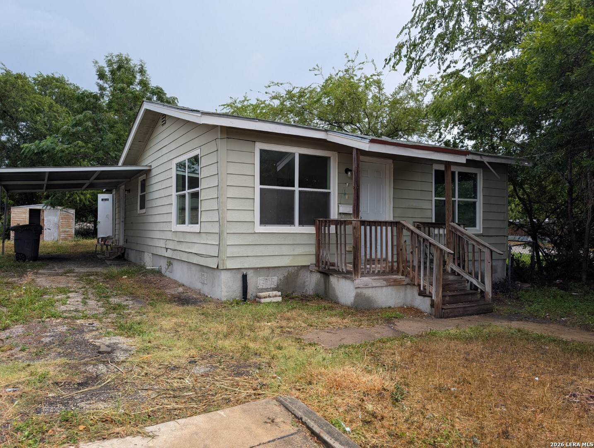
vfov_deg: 56.9
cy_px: 224
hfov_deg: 71.5
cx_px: 297
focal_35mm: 24
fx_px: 412
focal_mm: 6.9
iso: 22
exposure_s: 1/620
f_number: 1.68
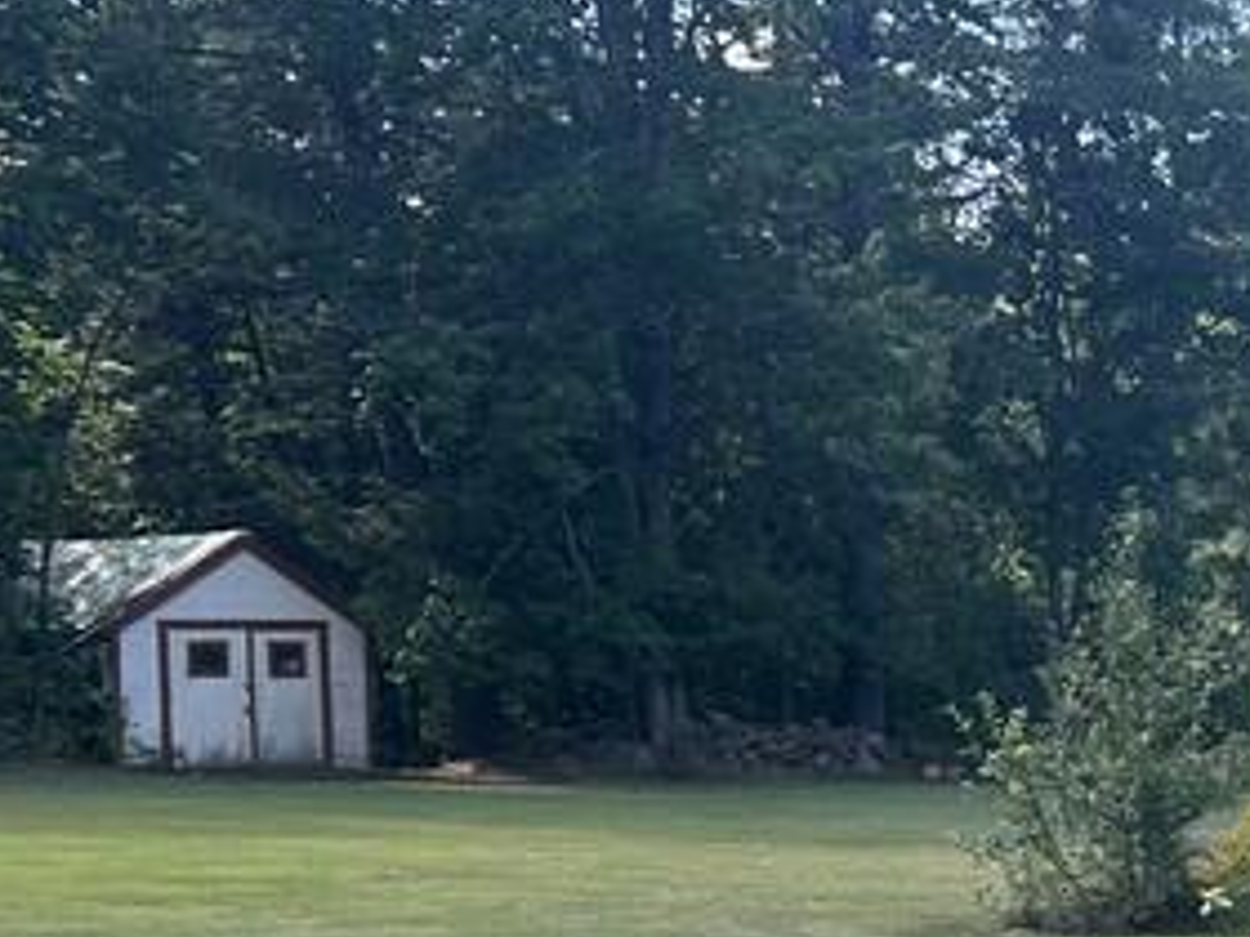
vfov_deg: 15.3
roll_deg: -0.5
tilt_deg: -4.4
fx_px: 3430
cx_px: 1812
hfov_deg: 18.5
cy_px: 901
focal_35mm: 95
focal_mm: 5.7
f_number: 1.5
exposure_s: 1/846
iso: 50
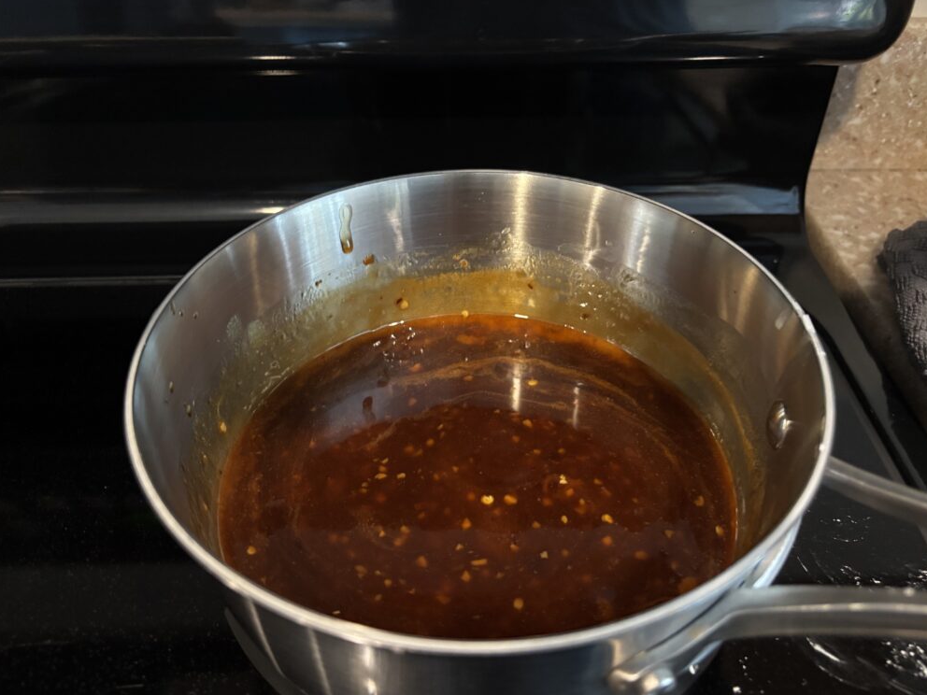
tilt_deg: -41.5
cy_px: 354
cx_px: 477
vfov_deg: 51.4
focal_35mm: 27
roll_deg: -0.2
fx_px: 723
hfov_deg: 65.3
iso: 800
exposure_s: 1/30
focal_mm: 5.96
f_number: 1.6
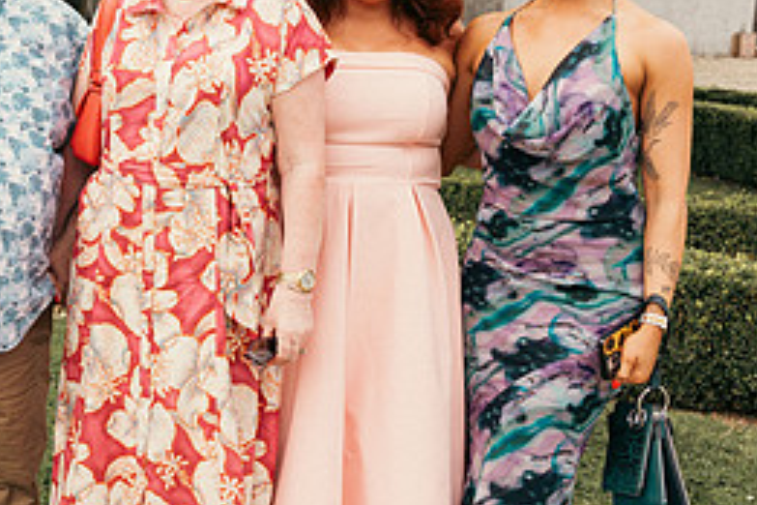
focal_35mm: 71
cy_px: 245
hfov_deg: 26.9
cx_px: 6
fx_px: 1493
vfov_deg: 19.2
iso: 125
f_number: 5
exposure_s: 1/250
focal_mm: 32
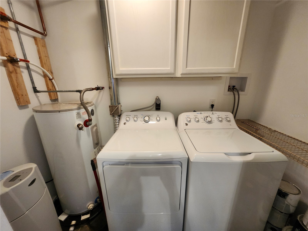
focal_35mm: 13
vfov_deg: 89.9
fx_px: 116
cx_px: 154
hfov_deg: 106.2
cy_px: 116
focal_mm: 1.74
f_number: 2.2
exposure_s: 1/60
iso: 250
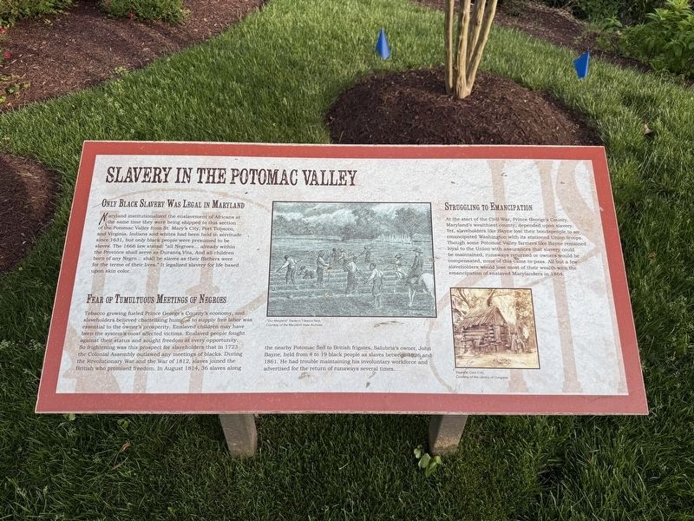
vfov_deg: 56.8
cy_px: 260
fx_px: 481
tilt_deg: -42.7
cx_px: 347
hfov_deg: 71.6
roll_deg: -0.6
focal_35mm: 24
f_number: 1.78
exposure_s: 1/898
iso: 80
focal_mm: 6.76
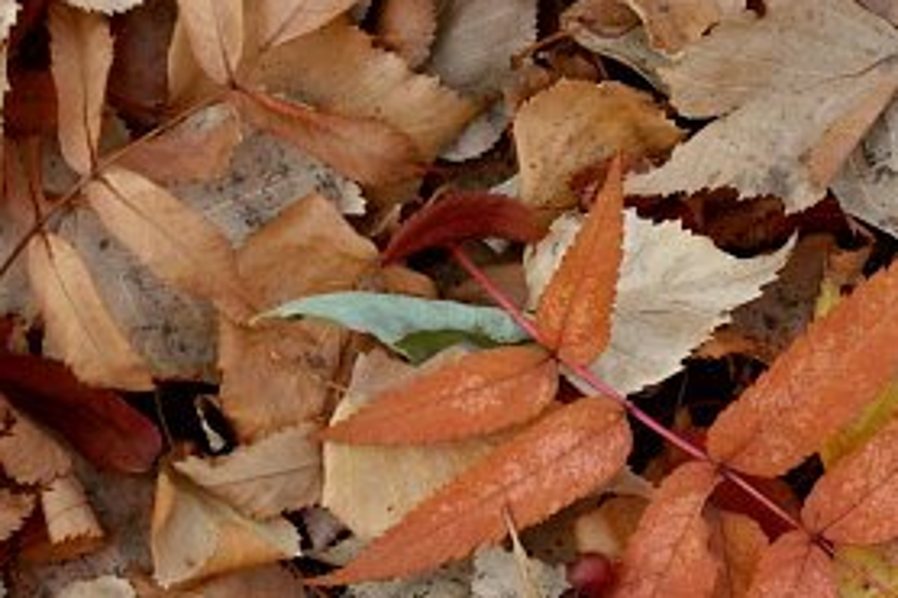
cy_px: 284
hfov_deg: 10.6
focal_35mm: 194
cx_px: 410
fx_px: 4847
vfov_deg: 7.1
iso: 400
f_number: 6.3
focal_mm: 45
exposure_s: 1/160
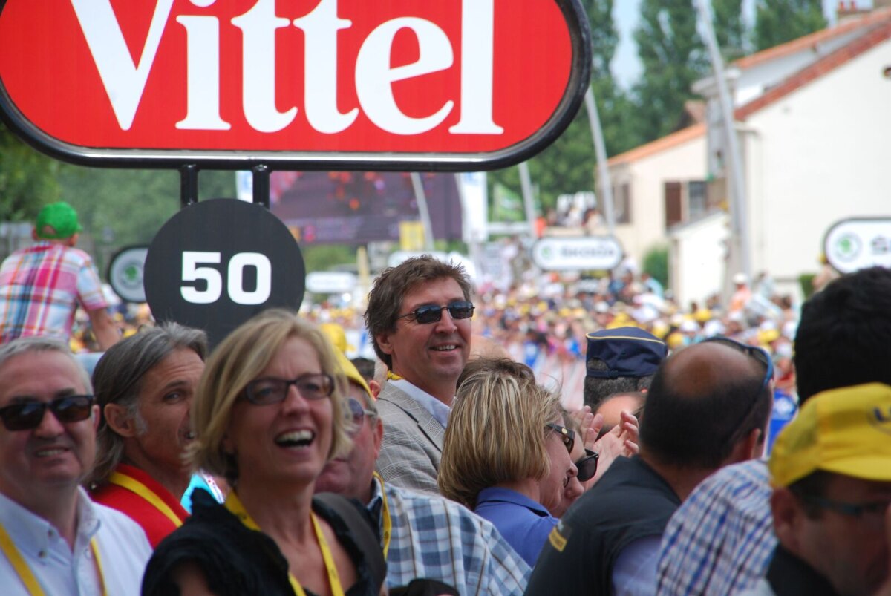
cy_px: 298
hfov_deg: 6.9
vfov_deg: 4.6
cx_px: 446
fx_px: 7433
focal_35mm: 300
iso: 200
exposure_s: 1/250
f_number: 10
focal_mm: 200
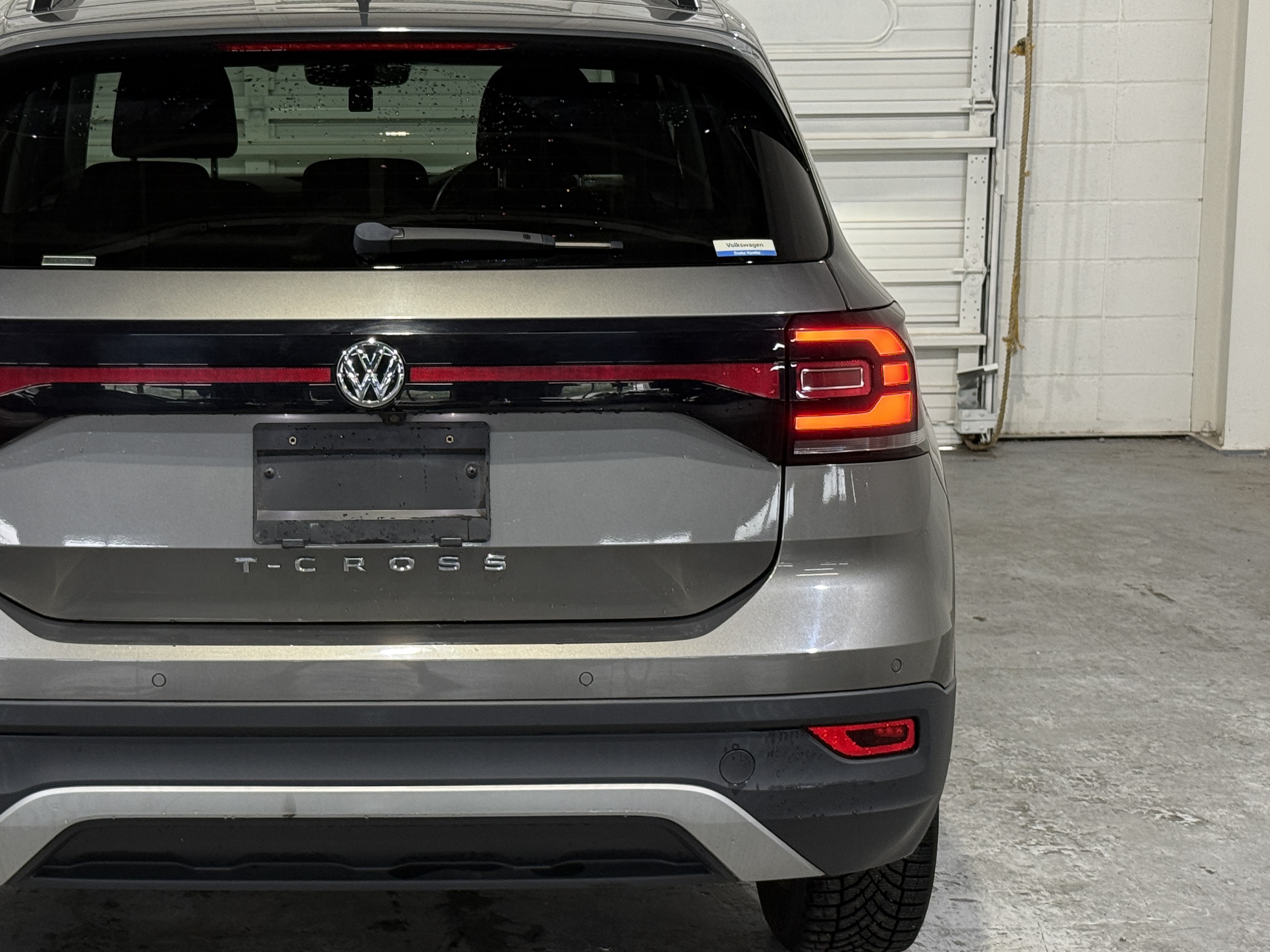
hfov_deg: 27.5
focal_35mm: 70
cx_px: 359
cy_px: 457
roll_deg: +0.0
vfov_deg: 21.0
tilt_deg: -9.8
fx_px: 2568
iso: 125
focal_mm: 6.76
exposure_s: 1/60
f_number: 1.78
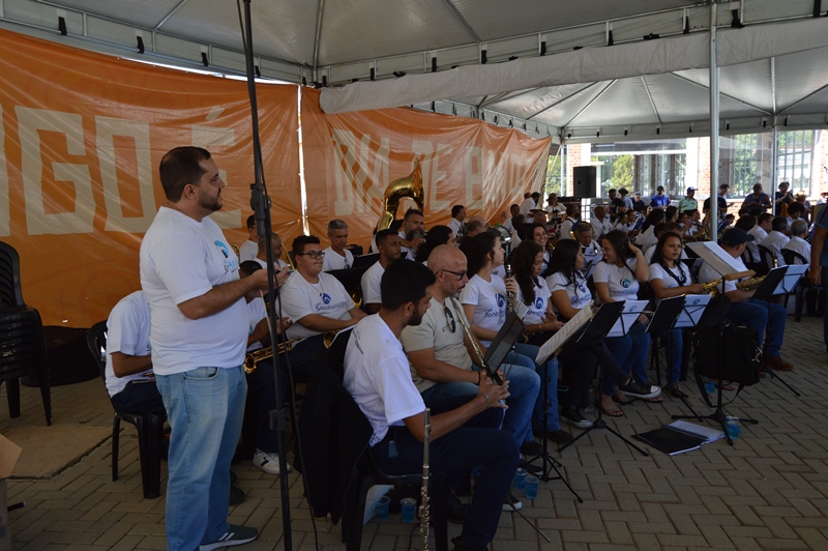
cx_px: 414
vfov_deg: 47.9
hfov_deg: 67.4
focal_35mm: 27
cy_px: 276
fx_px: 620
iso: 200
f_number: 5.6
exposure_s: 1/125
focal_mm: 18
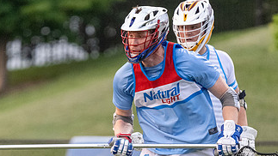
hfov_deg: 1.6
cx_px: 139
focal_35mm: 1322
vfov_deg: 0.9
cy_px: 162
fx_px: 9749
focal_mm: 500
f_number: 5.6
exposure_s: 1/1000
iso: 6400
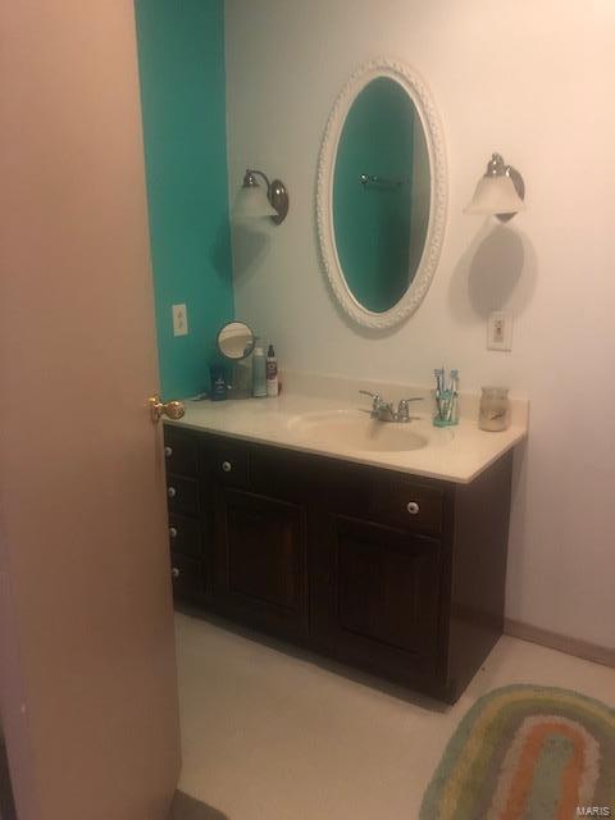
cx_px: 308
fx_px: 663
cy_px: 410
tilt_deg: -14.8
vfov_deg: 63.4
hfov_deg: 49.7
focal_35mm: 28
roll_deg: -0.3
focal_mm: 3.99
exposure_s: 1/4
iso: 100
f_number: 1.8
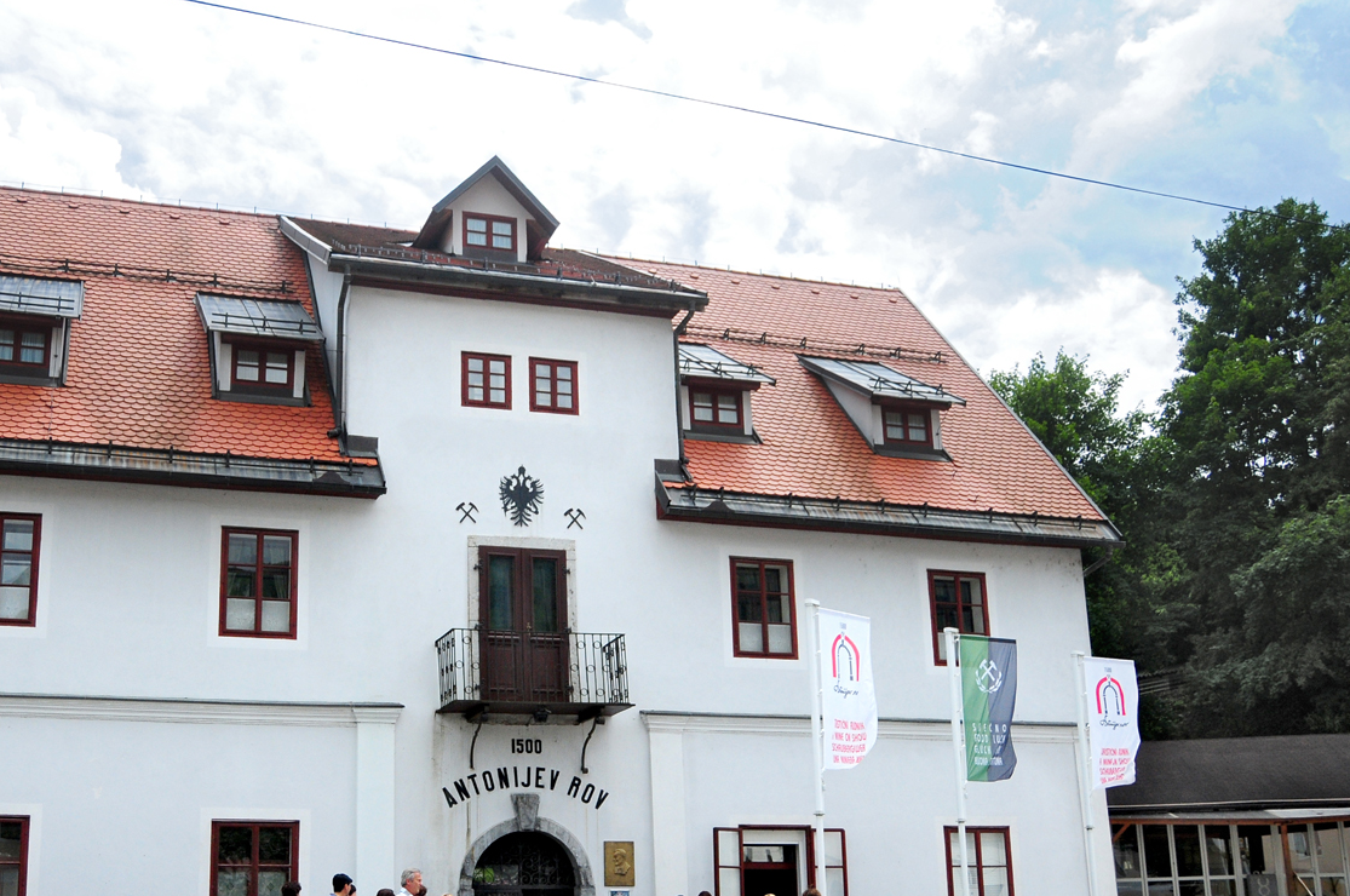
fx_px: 1460
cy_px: 569
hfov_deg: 49.1
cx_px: 498
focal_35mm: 39
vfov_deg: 33.9
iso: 400
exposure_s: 1/3200
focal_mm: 20
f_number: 3.5
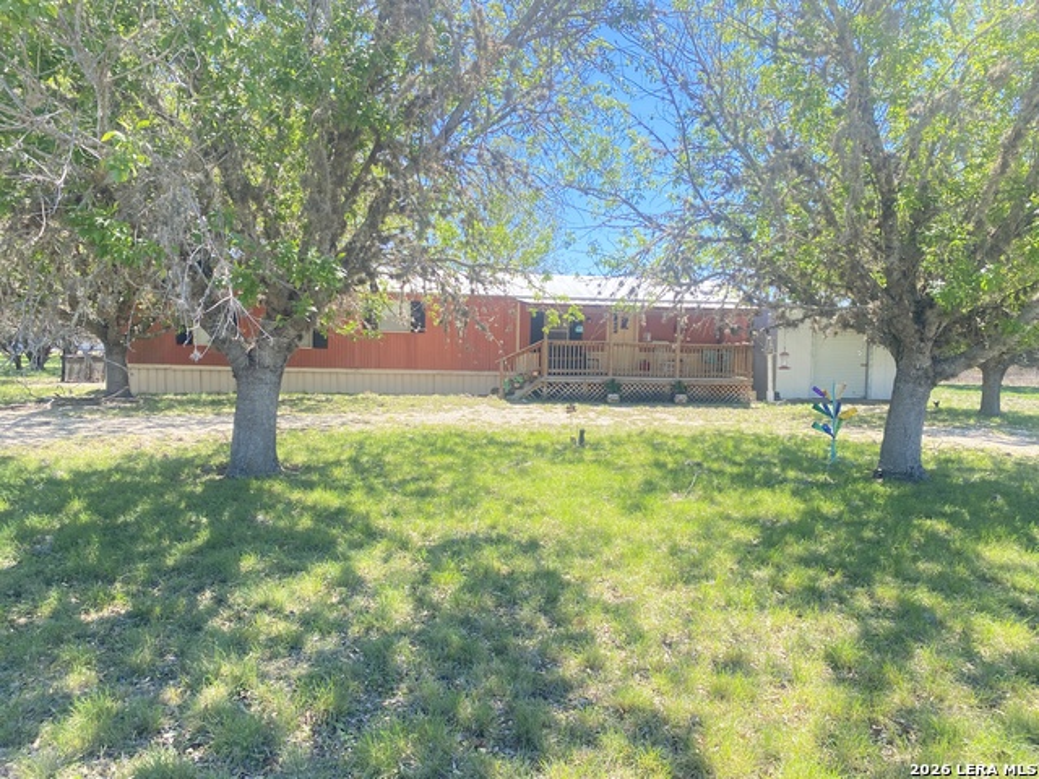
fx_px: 780
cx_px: 520
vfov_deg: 53.1
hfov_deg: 67.3
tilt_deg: -4.0
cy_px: 390
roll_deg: -1.6
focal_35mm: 26
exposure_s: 1/549
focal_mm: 4.25
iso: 32
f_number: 1.8
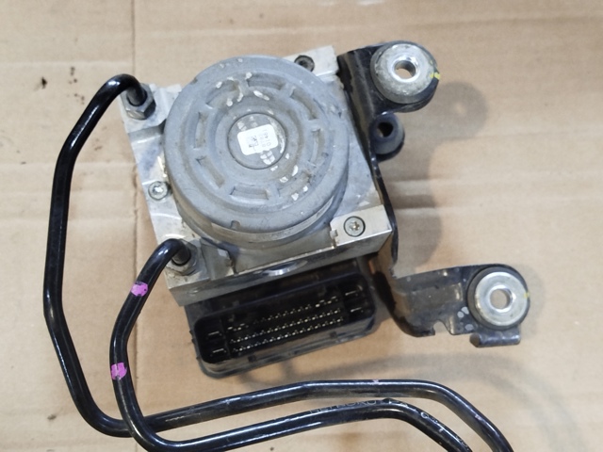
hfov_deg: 39.7
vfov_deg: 30.3
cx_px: 302
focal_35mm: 48
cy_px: 226
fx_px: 836
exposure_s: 1/33
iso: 800
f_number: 1.7
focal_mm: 5.31
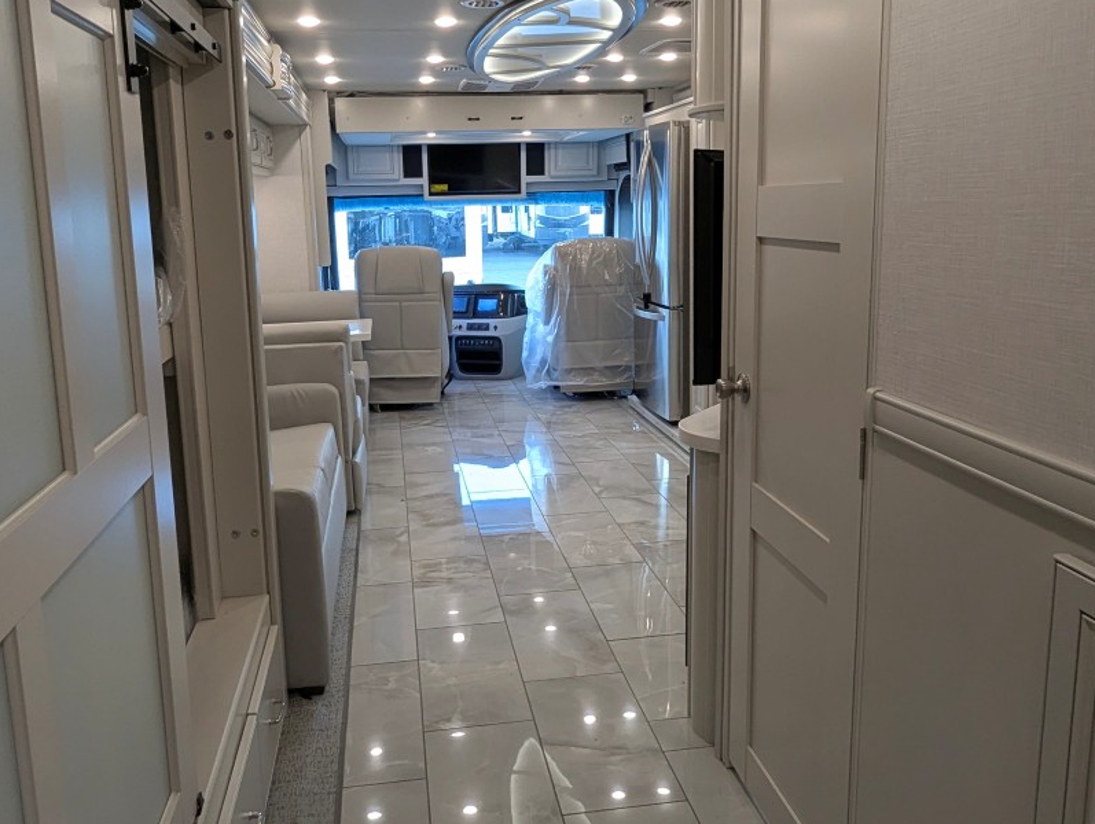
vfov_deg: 49.8
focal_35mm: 28
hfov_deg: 63.3
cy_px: 375
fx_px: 887
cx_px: 520
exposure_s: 1/53.7
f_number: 2.2
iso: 89
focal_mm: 2.35
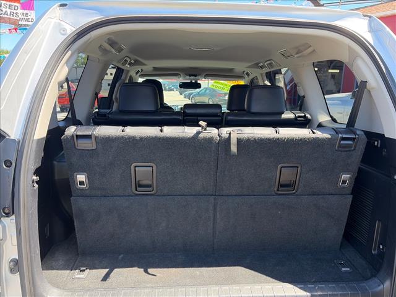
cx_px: 198
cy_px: 148
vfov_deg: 53.1
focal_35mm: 26
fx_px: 297
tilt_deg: -13.1
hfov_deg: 67.3
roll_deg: +0.8
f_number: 1.6
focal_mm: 5.96
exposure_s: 1/193
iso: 50
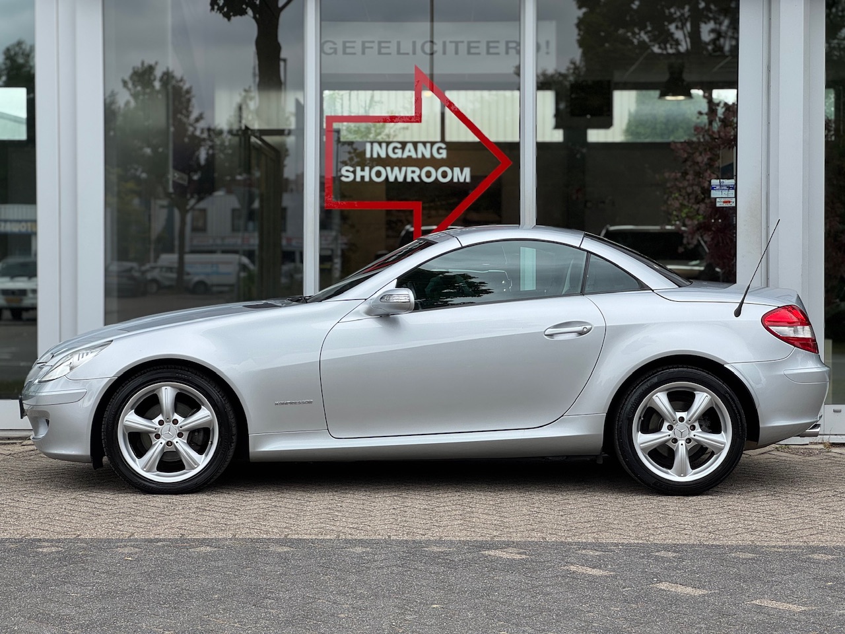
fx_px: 1880
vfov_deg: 19.1
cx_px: 422
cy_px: 317
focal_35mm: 77
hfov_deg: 25.3
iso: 25
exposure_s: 1/228
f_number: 2.8
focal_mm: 9
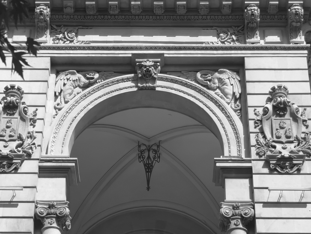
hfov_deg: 19.6
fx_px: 899
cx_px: 147
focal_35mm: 100
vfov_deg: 14.8
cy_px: 130
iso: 50
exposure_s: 1/3279
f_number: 4
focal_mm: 3.95
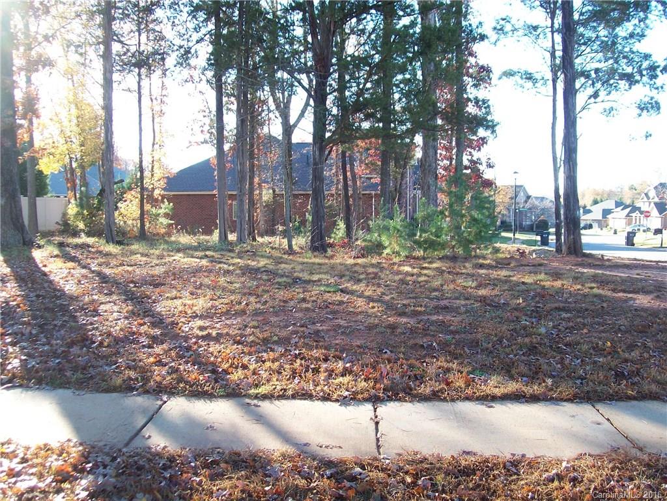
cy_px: 250
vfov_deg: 39.7
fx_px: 694
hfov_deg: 51.4
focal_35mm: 36
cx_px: 334
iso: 80
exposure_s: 1/126
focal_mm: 6
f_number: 2.7
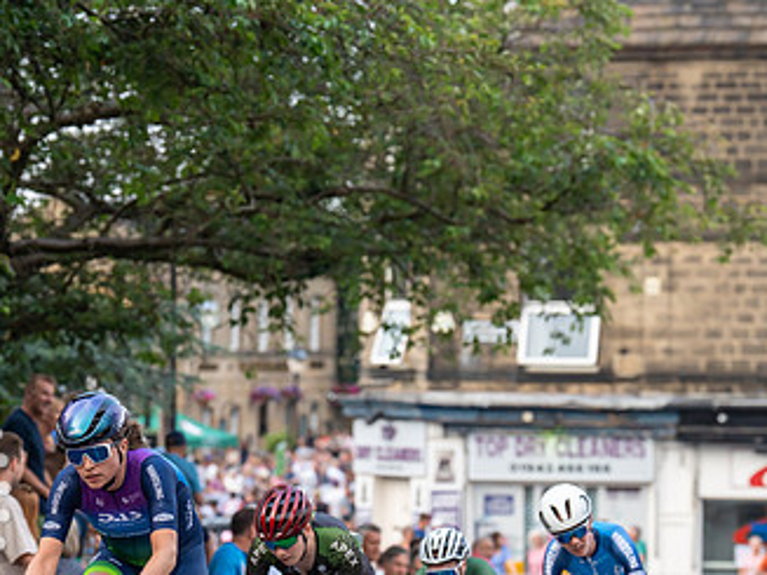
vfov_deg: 7.8
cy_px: 372
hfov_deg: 10.3
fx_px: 4231
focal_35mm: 191
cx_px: 155
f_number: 4
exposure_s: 1/800
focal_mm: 112
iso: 800
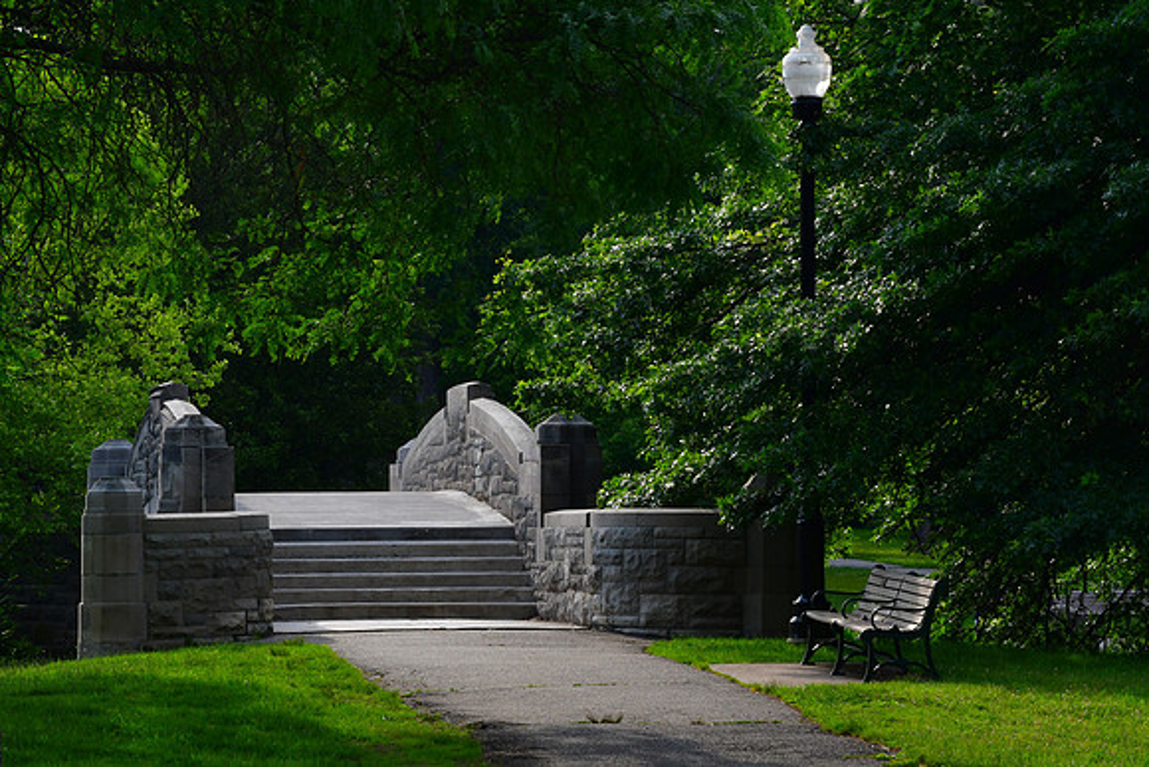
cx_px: 574
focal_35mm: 150
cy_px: 384
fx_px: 4788
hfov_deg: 13.7
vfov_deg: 9.2
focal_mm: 100
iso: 500
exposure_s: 1/160
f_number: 16
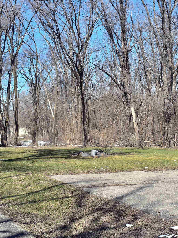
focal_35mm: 52
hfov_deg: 27.6
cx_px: 138
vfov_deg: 36.8
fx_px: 356
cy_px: 119
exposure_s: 1/500
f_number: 11
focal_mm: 24
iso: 360
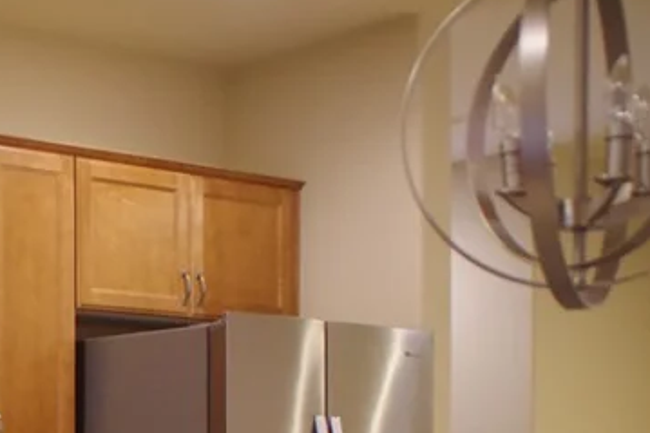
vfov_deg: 17.1
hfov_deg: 22.7
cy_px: 483
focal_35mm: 77
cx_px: -252
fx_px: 1390
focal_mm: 18
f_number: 3.5
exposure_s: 1/50
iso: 1600
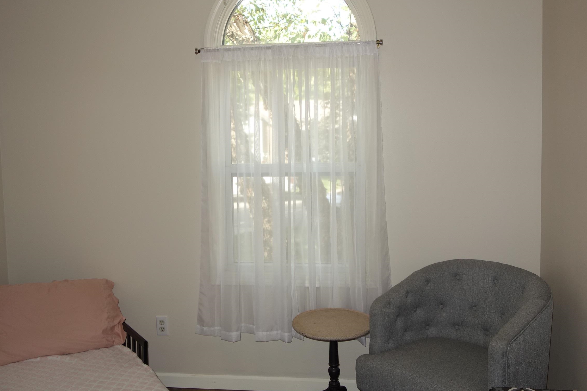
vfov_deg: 38.8
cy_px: 163
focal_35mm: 34
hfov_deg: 55.8
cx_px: 288
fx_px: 554
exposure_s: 1/100
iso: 125
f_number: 2.5
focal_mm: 10.4
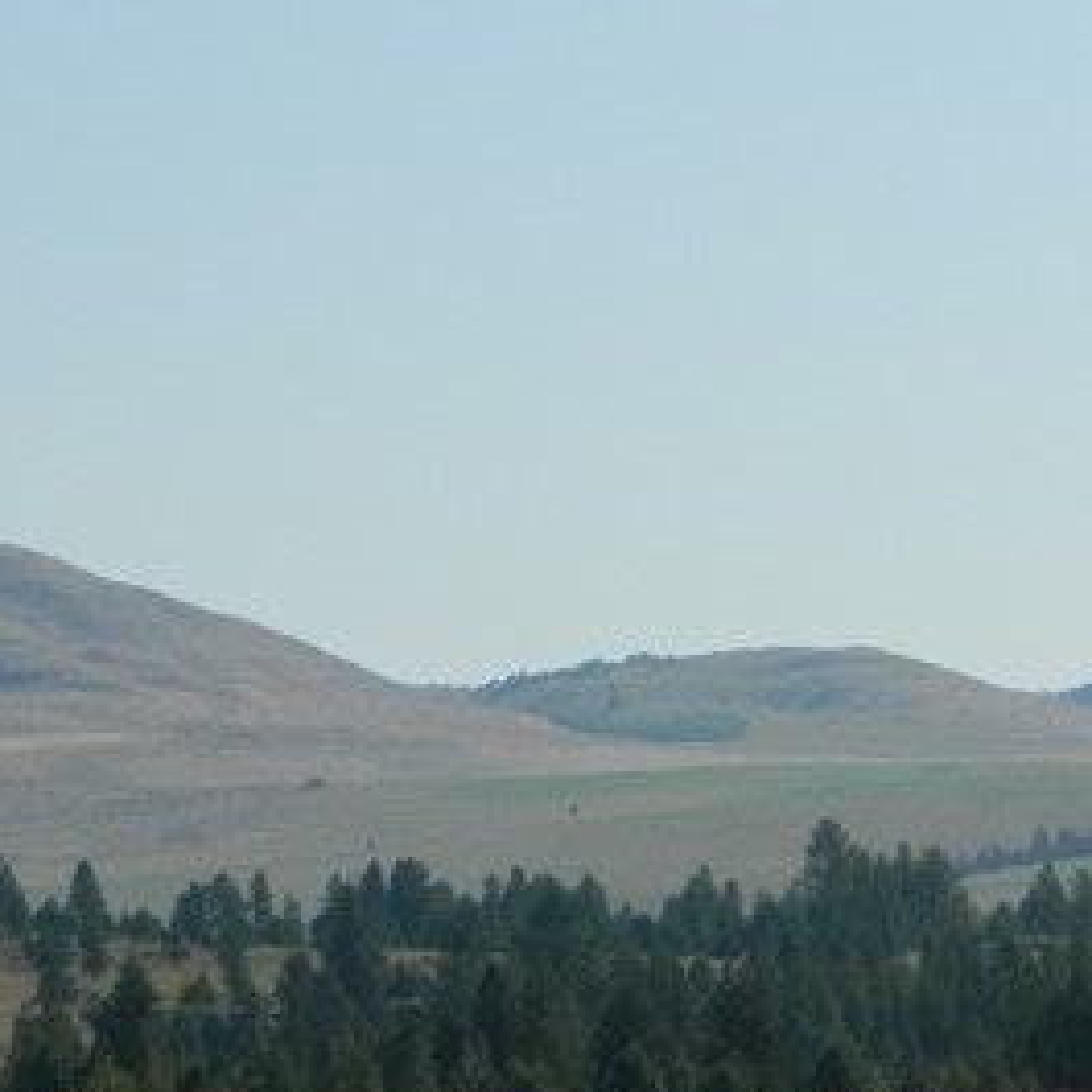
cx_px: 317
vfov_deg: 6.1
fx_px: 10243
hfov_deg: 6.1
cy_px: 626
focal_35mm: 287
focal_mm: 15.1
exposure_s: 1/160
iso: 80
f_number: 11.9
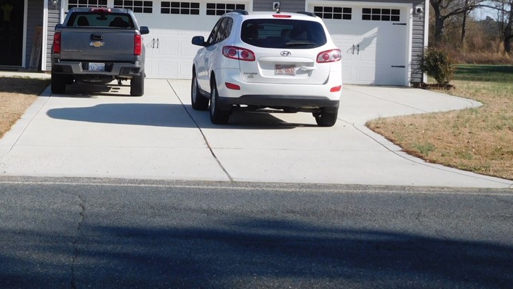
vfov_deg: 15.1
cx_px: 158
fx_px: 1075
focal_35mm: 79
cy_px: 35
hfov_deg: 26.6
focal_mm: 8.9
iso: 125
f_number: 4.1
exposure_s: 1/800
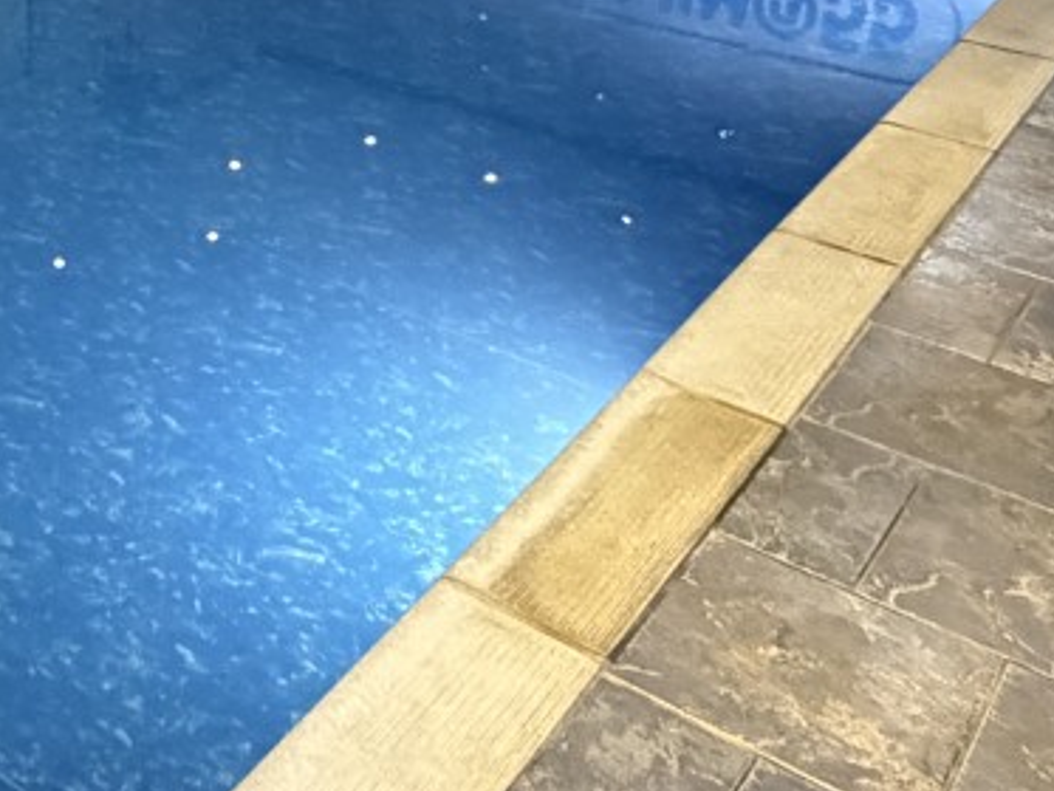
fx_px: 1645
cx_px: 37
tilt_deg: -19.9
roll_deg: +0.3
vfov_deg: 25.9
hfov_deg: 33.0
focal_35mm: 54
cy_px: 28
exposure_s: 1/50
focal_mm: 2.22
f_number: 2.2
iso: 640
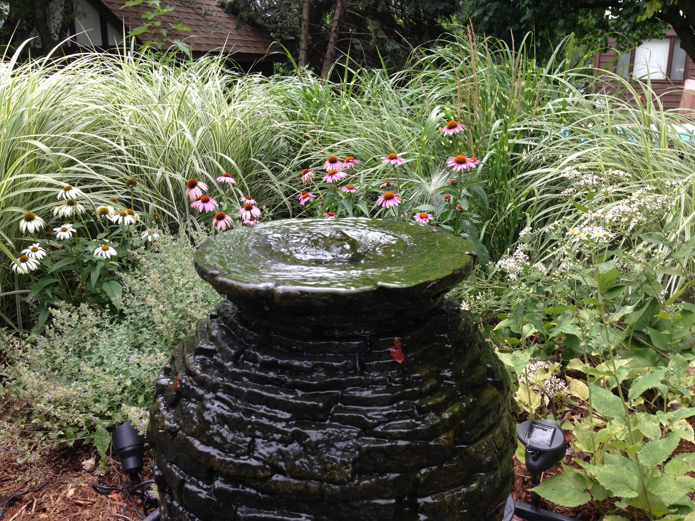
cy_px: 260
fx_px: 663
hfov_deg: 55.4
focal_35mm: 33
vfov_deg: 42.9
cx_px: 348
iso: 50
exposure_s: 1/319
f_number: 2.4
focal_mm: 4.13
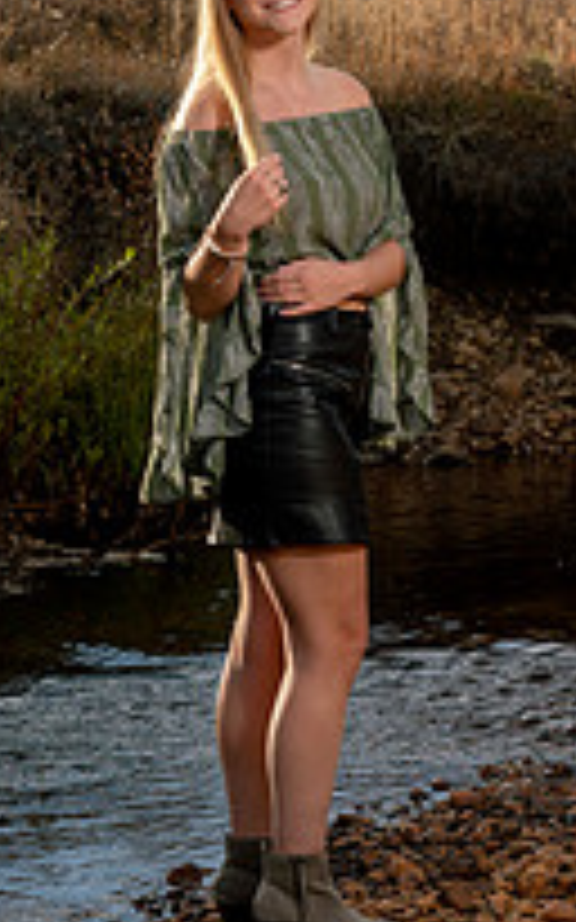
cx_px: 360
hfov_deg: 11.7
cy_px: 292
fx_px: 2815
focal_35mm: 112
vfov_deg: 18.5
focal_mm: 50
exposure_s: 1/640
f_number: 4.5
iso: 100
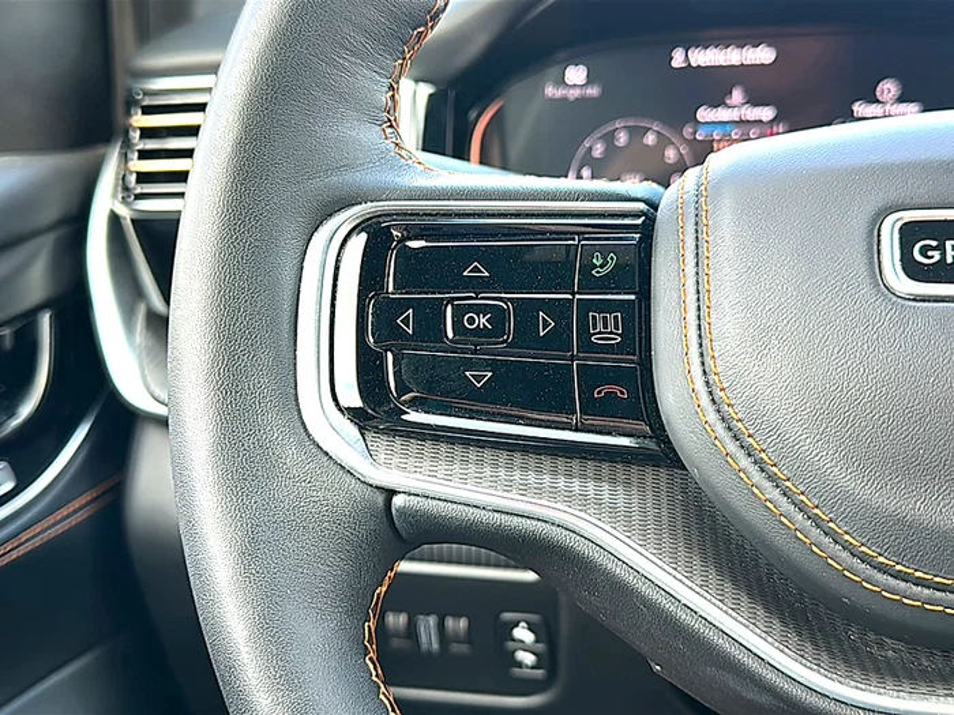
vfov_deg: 41.8
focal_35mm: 34
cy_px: 358
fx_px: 937
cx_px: 477
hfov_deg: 54.0
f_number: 1.78
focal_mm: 6.86
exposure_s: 1/60
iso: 80
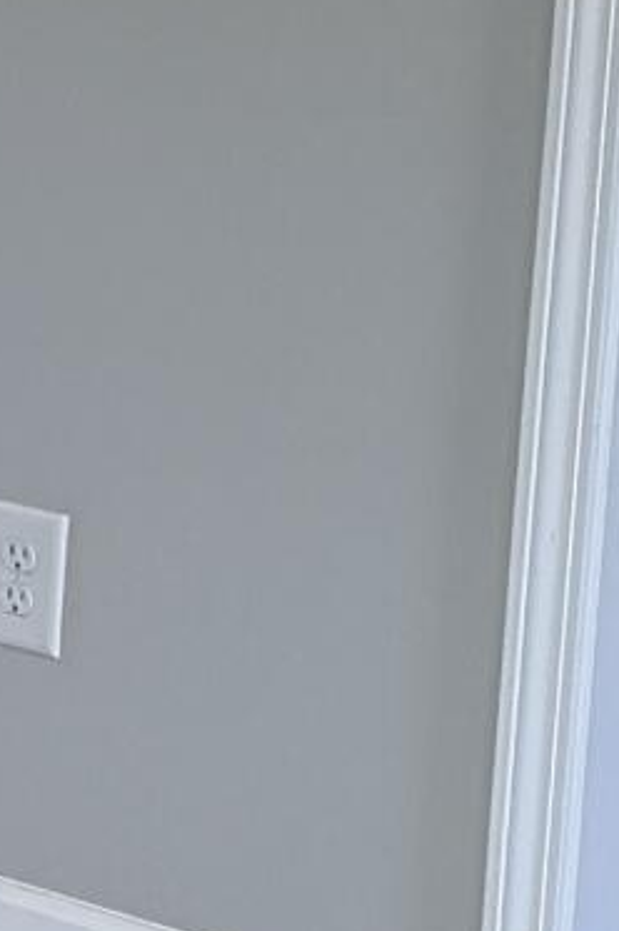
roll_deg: +0.3
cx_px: -2803
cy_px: -140
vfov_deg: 10.1
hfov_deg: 5.0
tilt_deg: -7.3
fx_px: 5193
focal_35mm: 201
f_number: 1.78
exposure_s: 1/208
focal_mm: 6.76
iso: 125
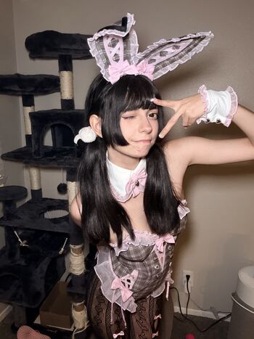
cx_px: 127
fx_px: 294
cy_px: 170
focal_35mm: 30
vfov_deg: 60.0
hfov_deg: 46.8
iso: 500
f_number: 1.9
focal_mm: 2.71
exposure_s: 1/30
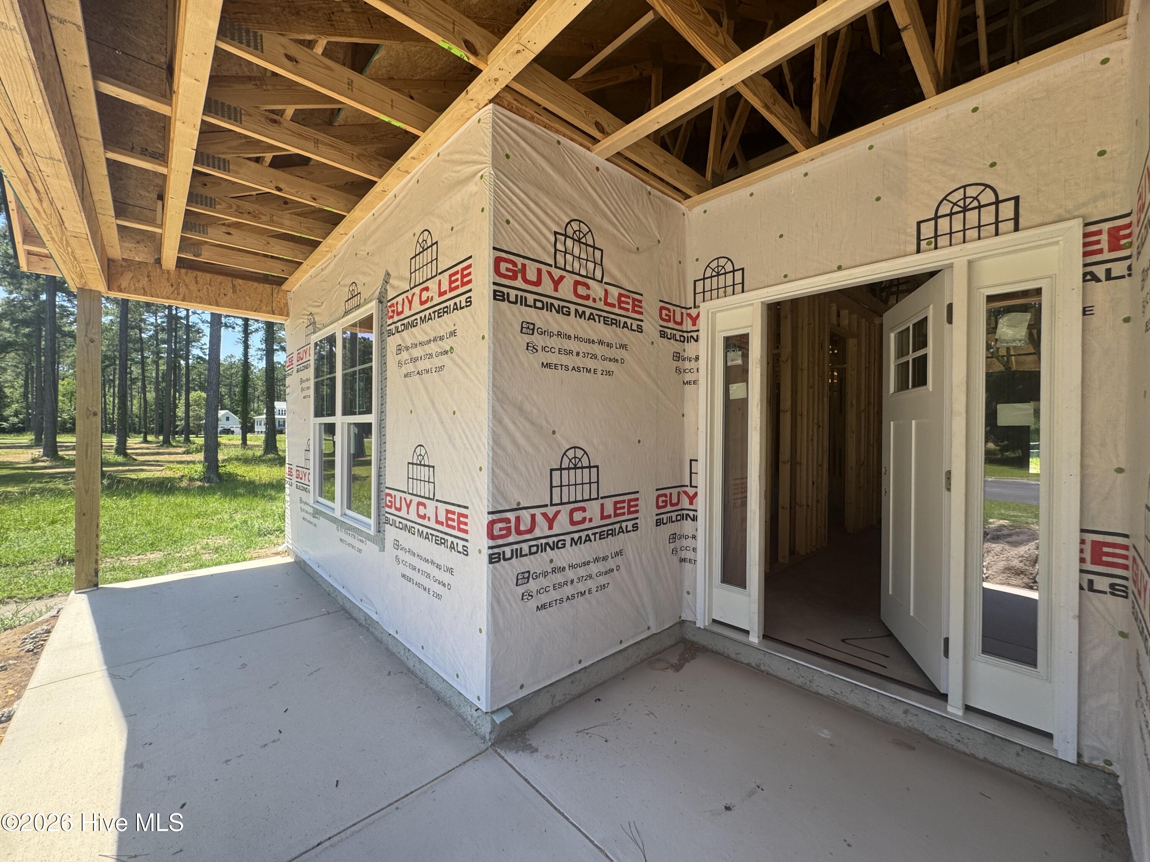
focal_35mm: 14
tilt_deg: -0.4
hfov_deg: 102.1
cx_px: 575
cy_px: 431
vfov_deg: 85.7
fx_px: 465
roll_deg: -0.4
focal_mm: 2.22
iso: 40
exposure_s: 1/425
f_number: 2.2
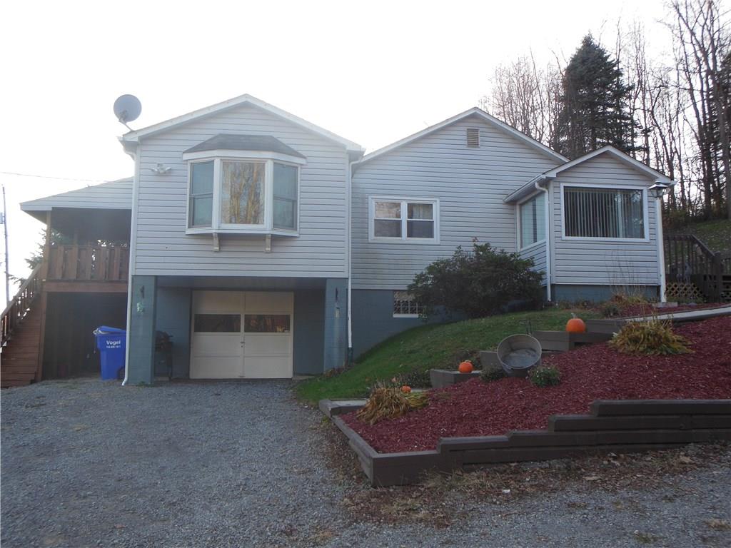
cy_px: 274
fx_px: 612
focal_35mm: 29
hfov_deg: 61.7
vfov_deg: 48.2
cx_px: 366
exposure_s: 1/200
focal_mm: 5.2
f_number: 3.3
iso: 125
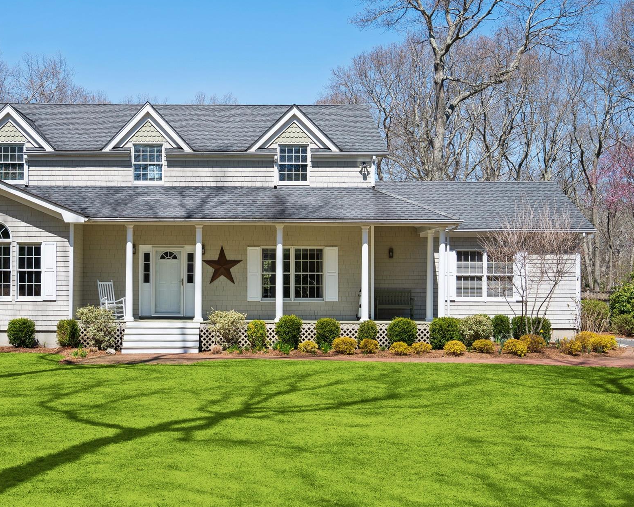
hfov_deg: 39.3
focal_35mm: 47
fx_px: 882
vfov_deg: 32.1
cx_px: 232
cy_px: 234
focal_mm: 38
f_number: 4
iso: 100
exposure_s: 1/800
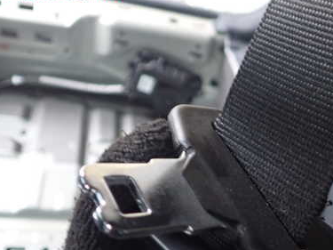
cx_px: 219
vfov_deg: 29.9
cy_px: 181
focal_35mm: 48
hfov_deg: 39.2
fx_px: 462
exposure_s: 1/20
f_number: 2.3
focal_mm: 5.4
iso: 800
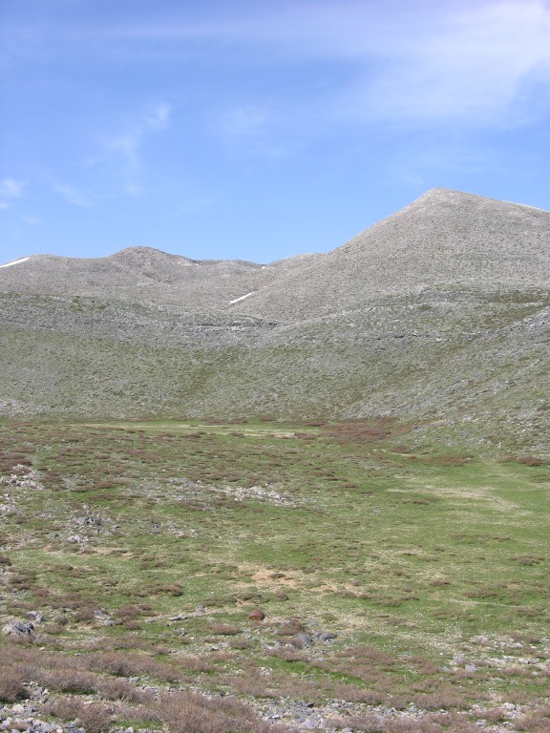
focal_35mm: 42
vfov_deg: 44.8
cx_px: 275
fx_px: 890
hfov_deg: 34.3
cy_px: 366
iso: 50
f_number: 5.8
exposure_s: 1/193
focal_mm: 10.7
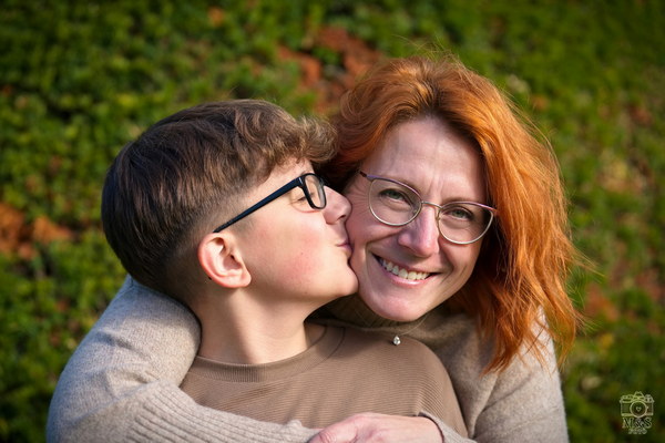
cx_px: 332
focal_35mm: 82
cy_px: 222
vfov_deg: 16.7
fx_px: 1515
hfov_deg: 24.8
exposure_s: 1/800
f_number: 2.8
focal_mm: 82
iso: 125
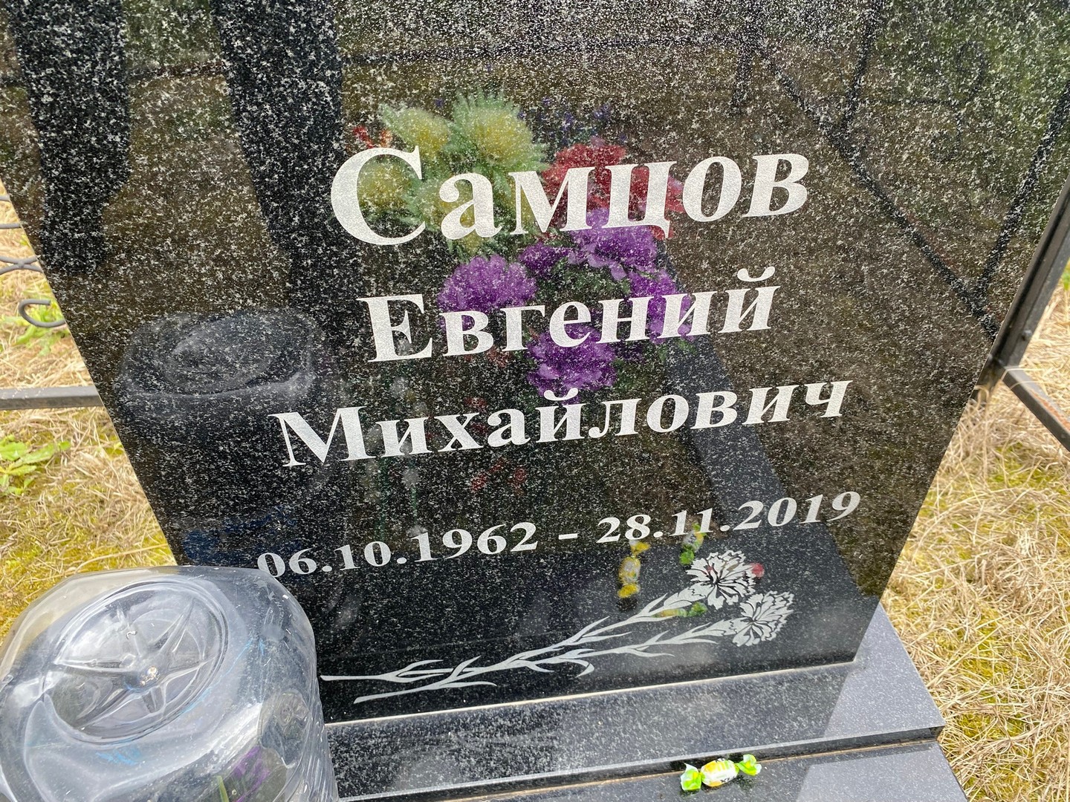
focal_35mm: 26
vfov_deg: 53.1
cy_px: 401
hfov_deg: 67.3
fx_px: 804
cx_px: 535
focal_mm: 4.25
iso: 32
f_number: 1.8
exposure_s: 1/297
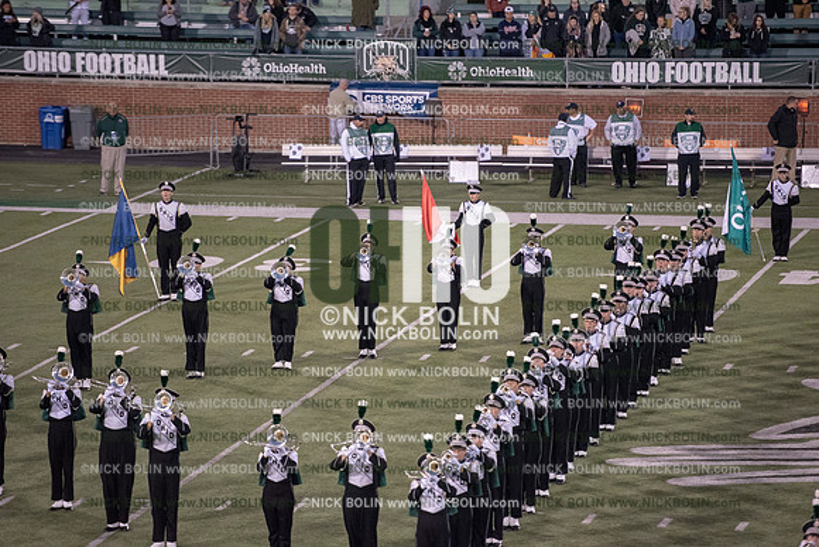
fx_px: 4551
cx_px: 410
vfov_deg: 6.9
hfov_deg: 10.3
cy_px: 274
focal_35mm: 200
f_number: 3.2
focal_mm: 200
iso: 5000
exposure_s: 1/1250
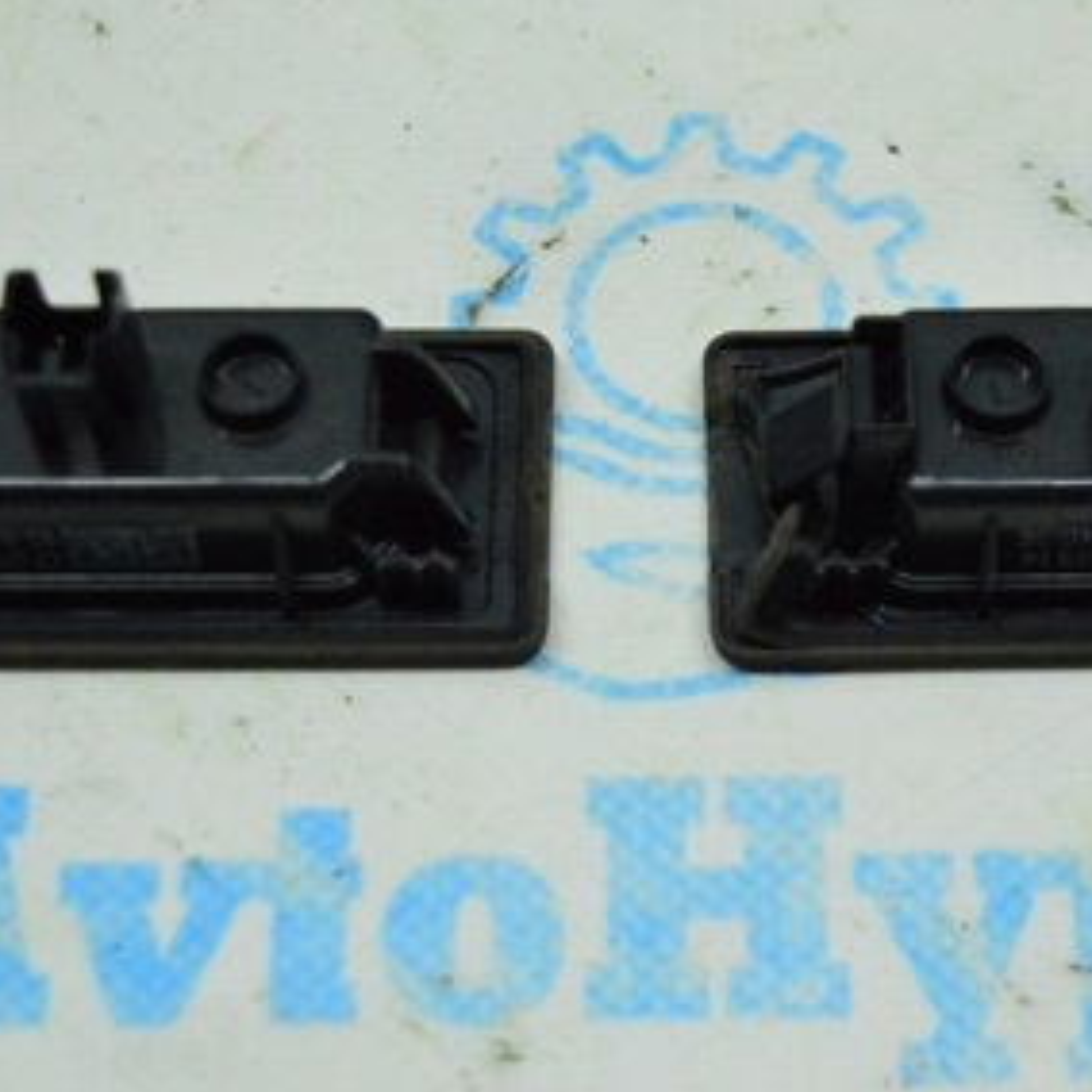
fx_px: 3069
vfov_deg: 20.2
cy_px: 559
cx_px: 669
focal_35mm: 86
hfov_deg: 20.1
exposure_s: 1/1000
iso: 6400
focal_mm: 30
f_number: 4.2
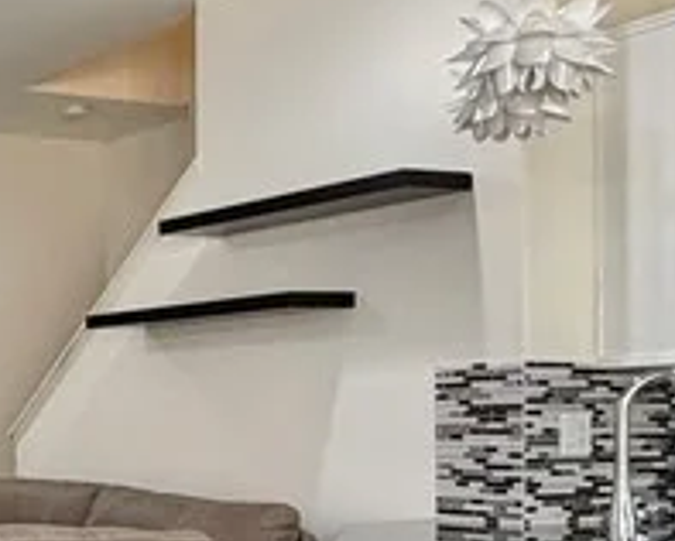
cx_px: -178
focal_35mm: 71
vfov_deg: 21.4
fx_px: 1420
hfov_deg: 23.8
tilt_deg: -1.0
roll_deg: -0.1
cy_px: 425
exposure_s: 1/60
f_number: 2.2
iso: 160
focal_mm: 2.22
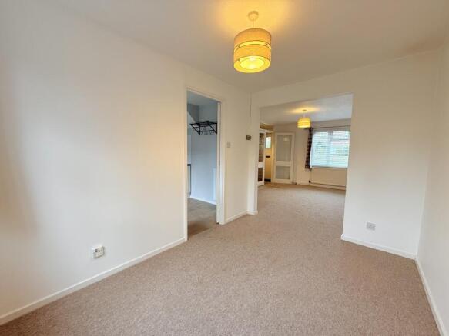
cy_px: 168
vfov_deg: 85.7
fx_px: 182
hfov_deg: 102.1
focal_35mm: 14
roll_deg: -1.0
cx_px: 224
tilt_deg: -4.9
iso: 250
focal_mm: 2.22
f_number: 2.2
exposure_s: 1/99
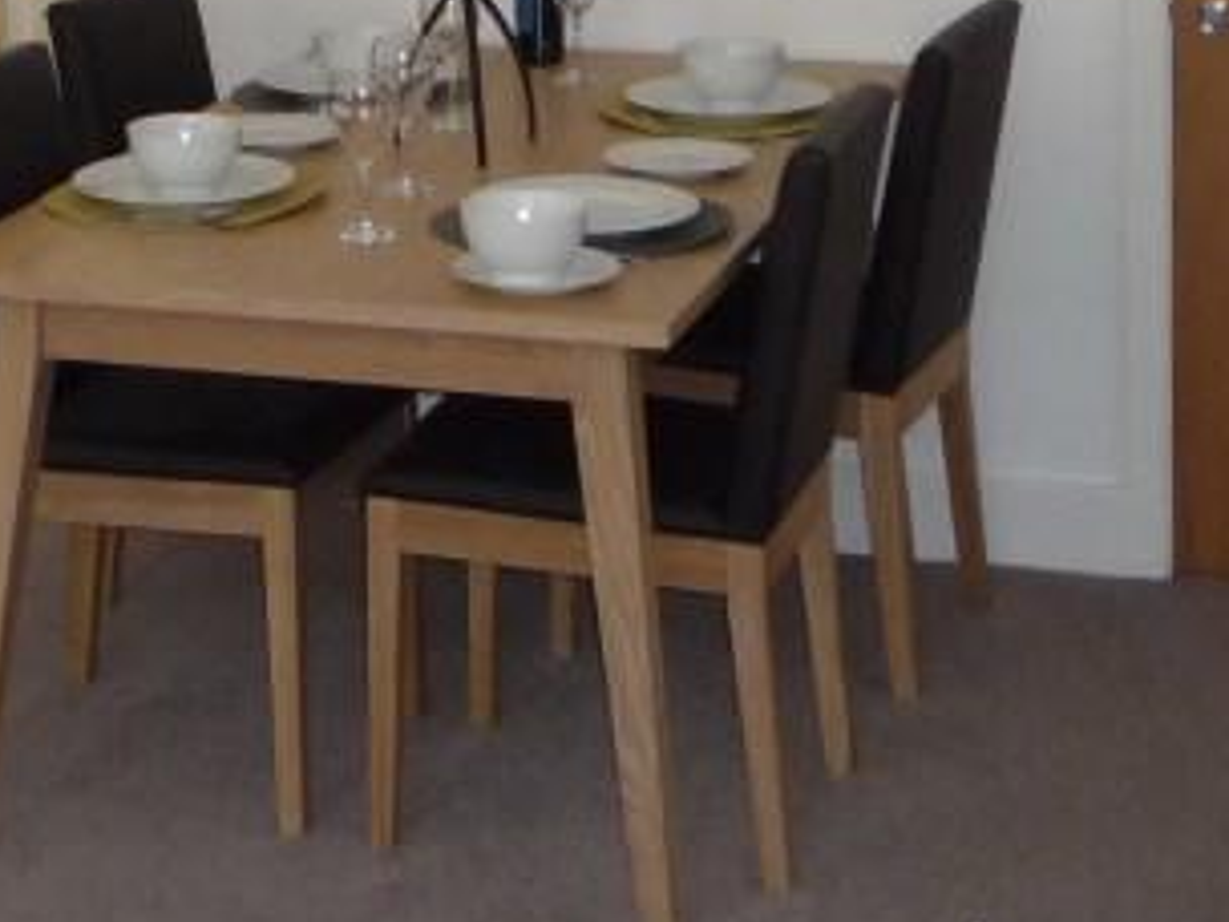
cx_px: 113
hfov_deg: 19.1
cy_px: -319
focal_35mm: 101
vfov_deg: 14.0
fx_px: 3586
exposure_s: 1/30
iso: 200
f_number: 3.3
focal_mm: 5.2
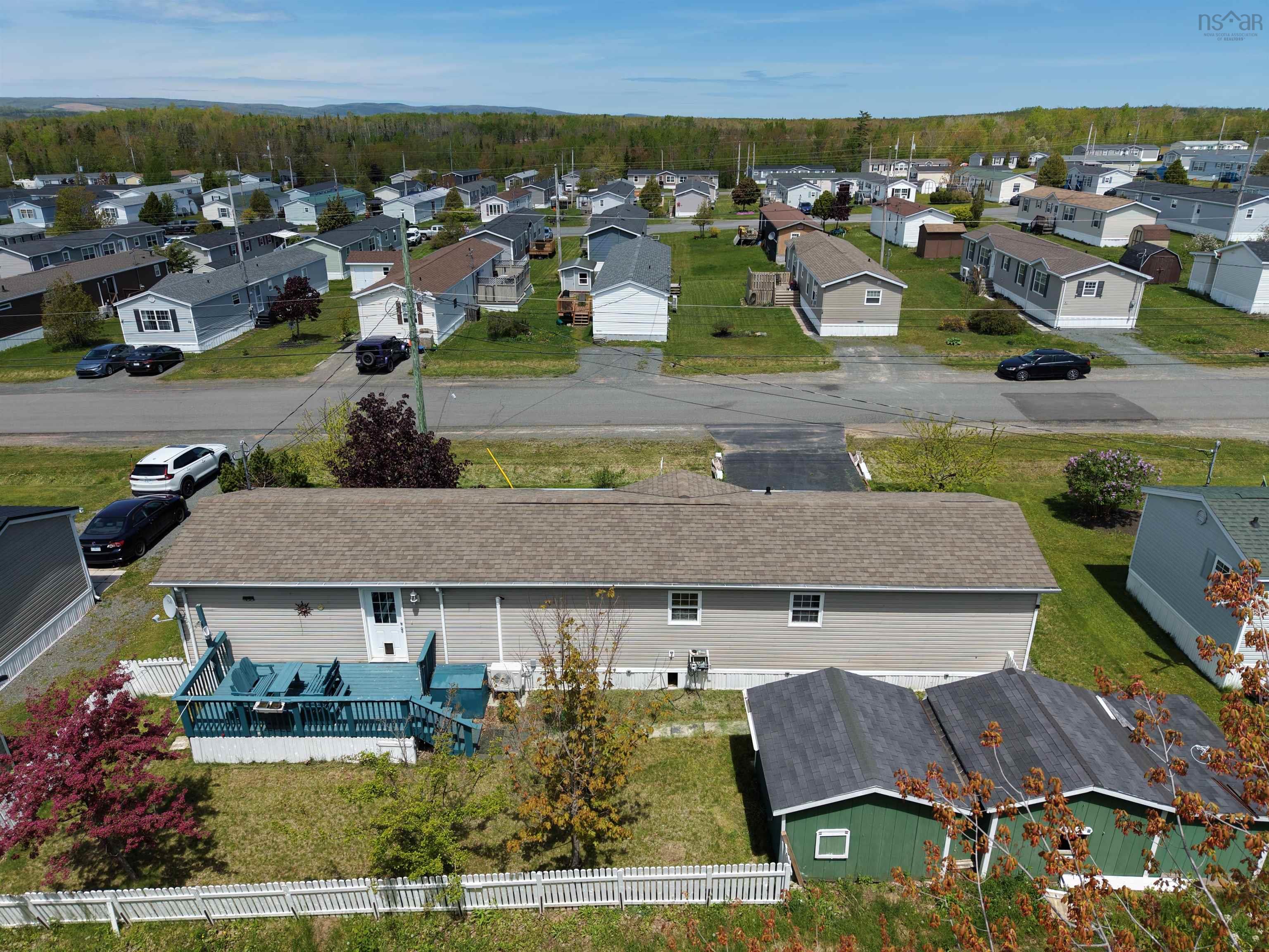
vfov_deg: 56.8
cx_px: 634
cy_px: 476
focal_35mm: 24
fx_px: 880
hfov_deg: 71.6
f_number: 1.8
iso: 170
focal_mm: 8.67
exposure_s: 1/6400
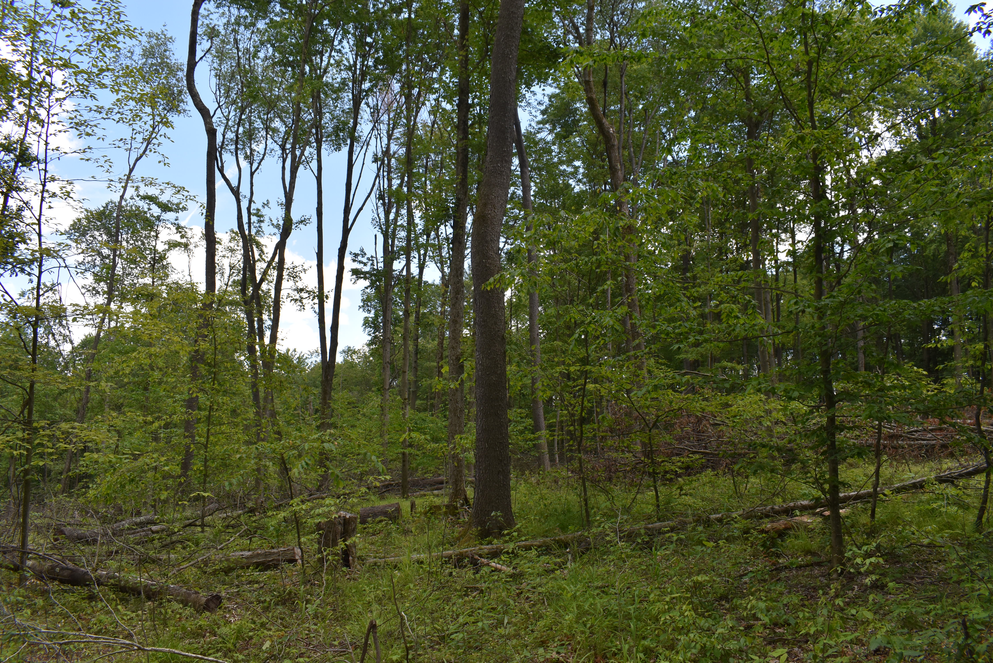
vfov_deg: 48.0
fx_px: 745
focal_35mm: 27
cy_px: 332
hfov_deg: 67.4
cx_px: 496
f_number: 8
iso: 280
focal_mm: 18
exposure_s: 1/250
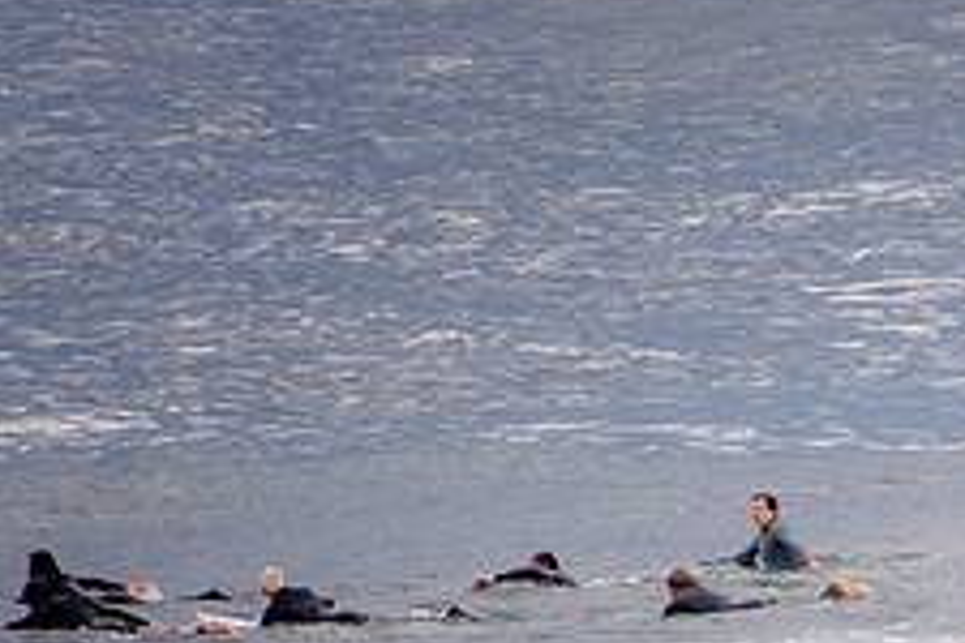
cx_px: 1167
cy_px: 765
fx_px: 41519
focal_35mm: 1549
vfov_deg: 0.9
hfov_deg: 1.3
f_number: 5.6
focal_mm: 400
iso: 1000
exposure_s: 1/800
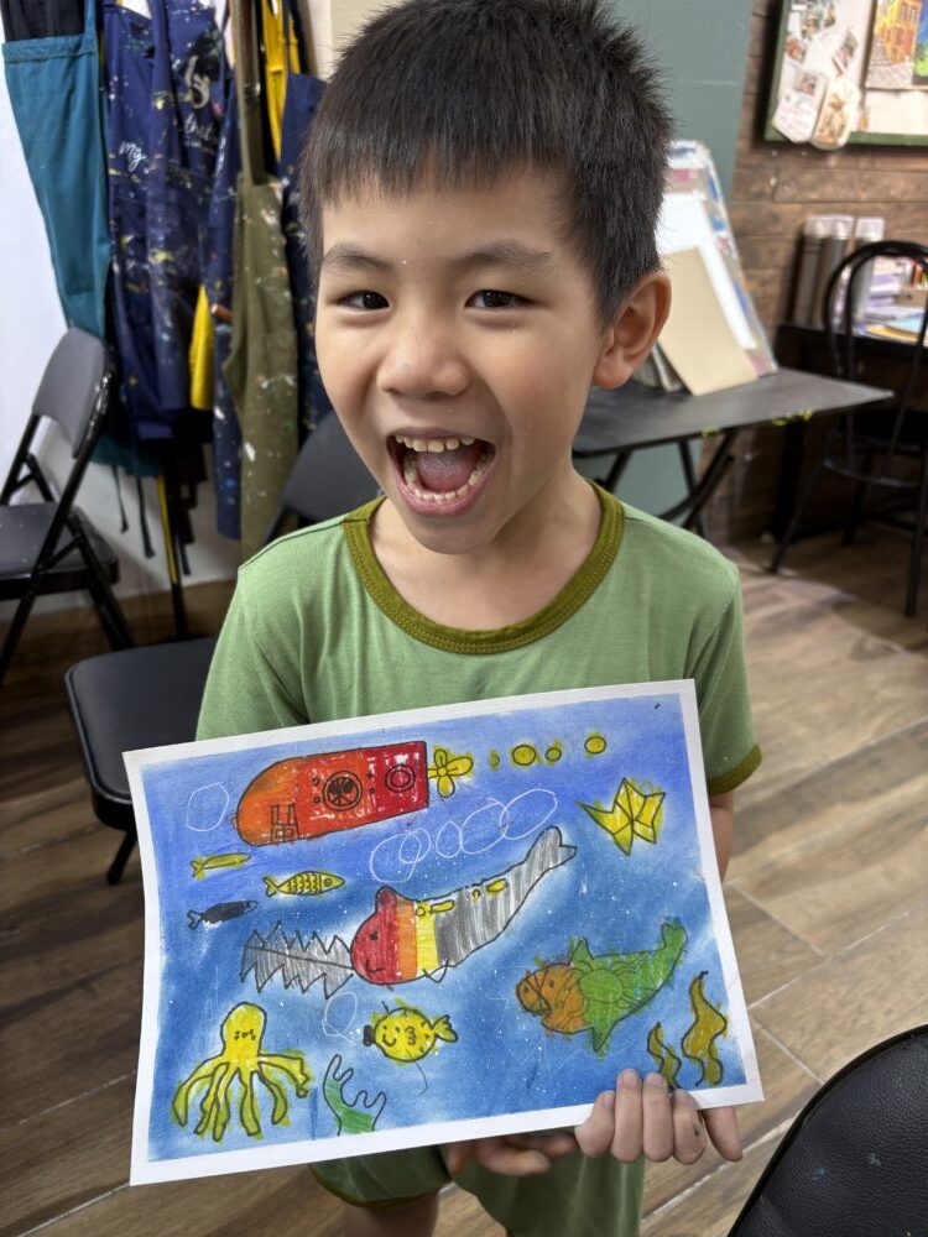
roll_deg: -0.6
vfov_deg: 67.3
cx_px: 464
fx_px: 929
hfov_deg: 53.1
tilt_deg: -25.2
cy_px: 618
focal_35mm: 26
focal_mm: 5.96
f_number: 1.6
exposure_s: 1/50
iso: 64
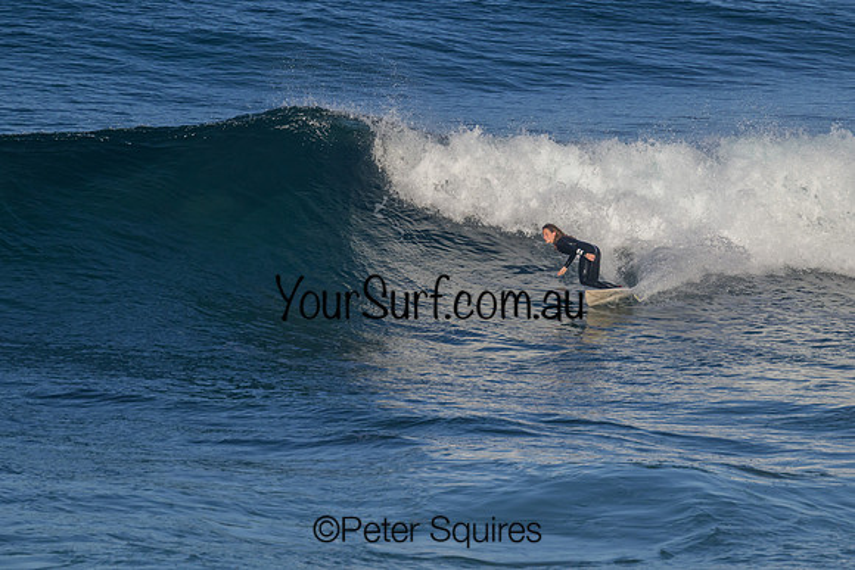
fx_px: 21132
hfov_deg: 2.3
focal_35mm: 890
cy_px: 180
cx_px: 519
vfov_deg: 1.5
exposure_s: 1/2000
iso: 800
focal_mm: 650
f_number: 11
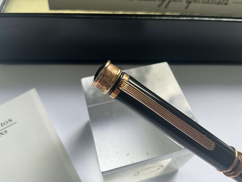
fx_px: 203
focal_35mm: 29
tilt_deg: -57.2
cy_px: 91
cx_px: 121
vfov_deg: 48.2
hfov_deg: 61.7
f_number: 1.8
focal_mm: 3
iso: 20
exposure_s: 1/122
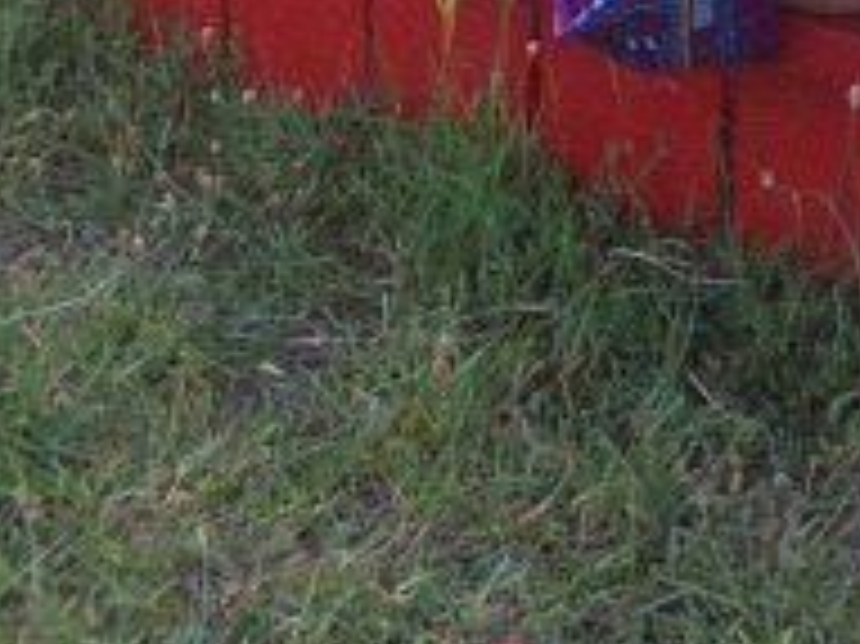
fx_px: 2806
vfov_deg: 12.7
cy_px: -180
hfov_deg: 17.1
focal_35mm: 113
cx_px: 833
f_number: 2.7
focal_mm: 6
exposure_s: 1/100
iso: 64
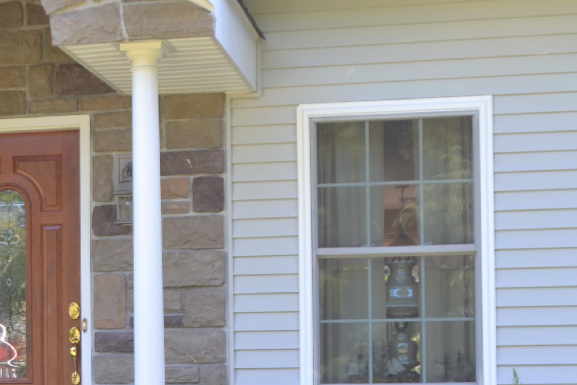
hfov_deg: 24.1
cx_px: 119
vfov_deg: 16.3
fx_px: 1329
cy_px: 316
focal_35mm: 83
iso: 100
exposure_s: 1/40
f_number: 4.5
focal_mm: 29
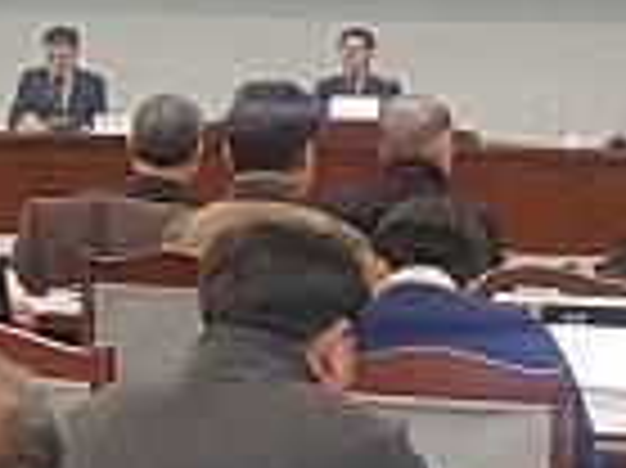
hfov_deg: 18.9
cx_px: 140
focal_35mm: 103
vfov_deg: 14.3
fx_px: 1861
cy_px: 302
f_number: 1.7
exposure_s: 1/60
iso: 125
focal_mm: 4.3
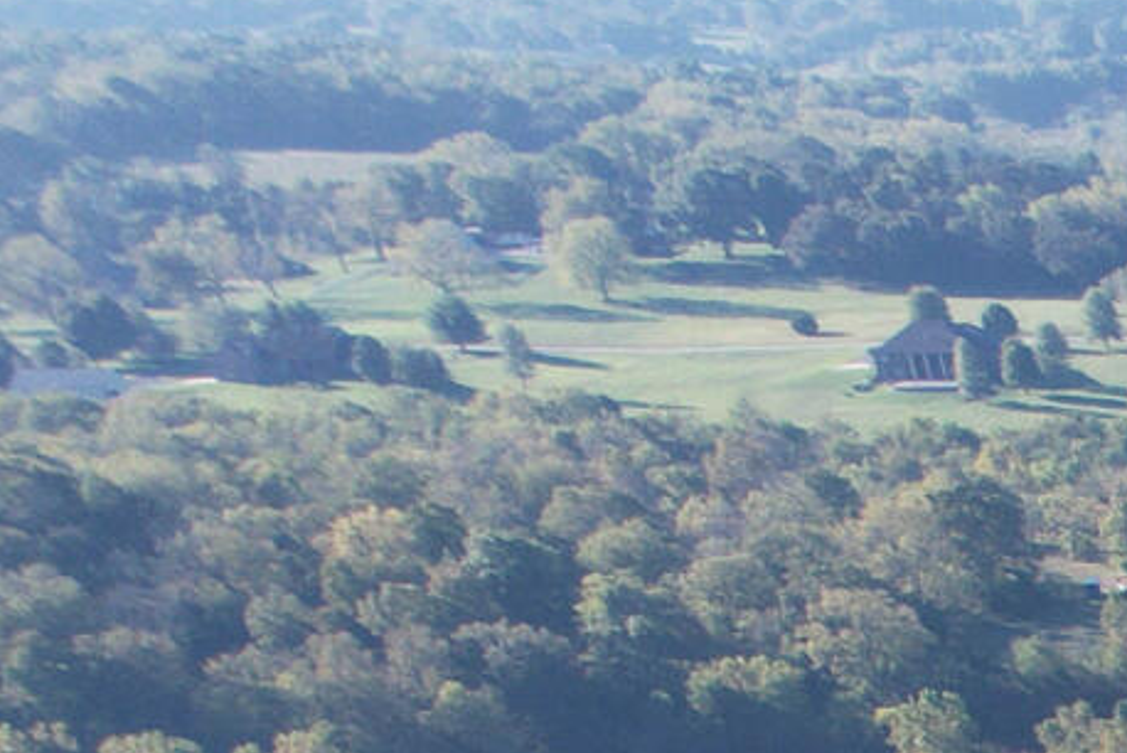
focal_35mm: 144
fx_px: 4511
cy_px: 2367
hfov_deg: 10.1
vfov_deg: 8.0
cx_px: 3492
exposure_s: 1/640
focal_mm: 8.38
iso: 110
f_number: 2.8
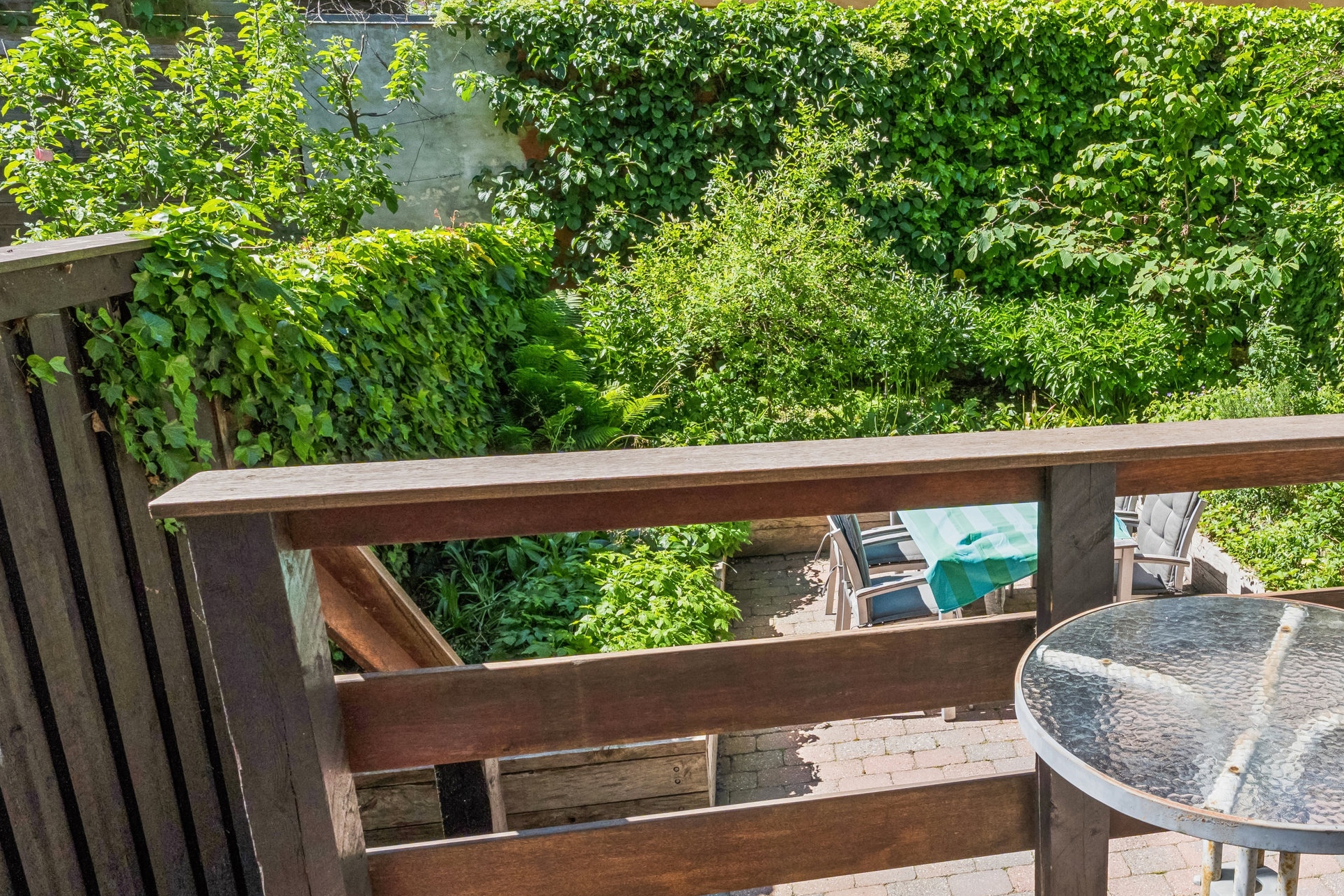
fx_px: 1089
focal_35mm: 29
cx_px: 1013
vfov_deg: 44.7
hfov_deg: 59.8
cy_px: 480
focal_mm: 12.5
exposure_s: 1/1000
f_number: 7.1
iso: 800
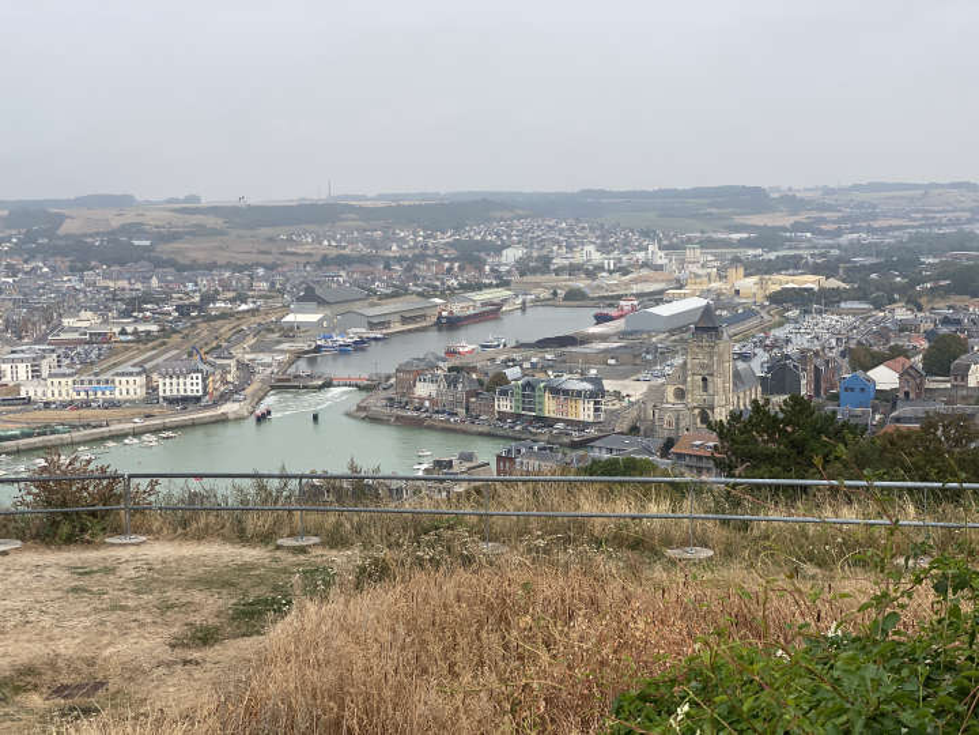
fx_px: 1471
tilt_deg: -5.8
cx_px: 490
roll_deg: +0.4
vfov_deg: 28.0
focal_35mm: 52
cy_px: 368
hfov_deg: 36.8
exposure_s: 1/1845
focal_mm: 6
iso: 20
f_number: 2
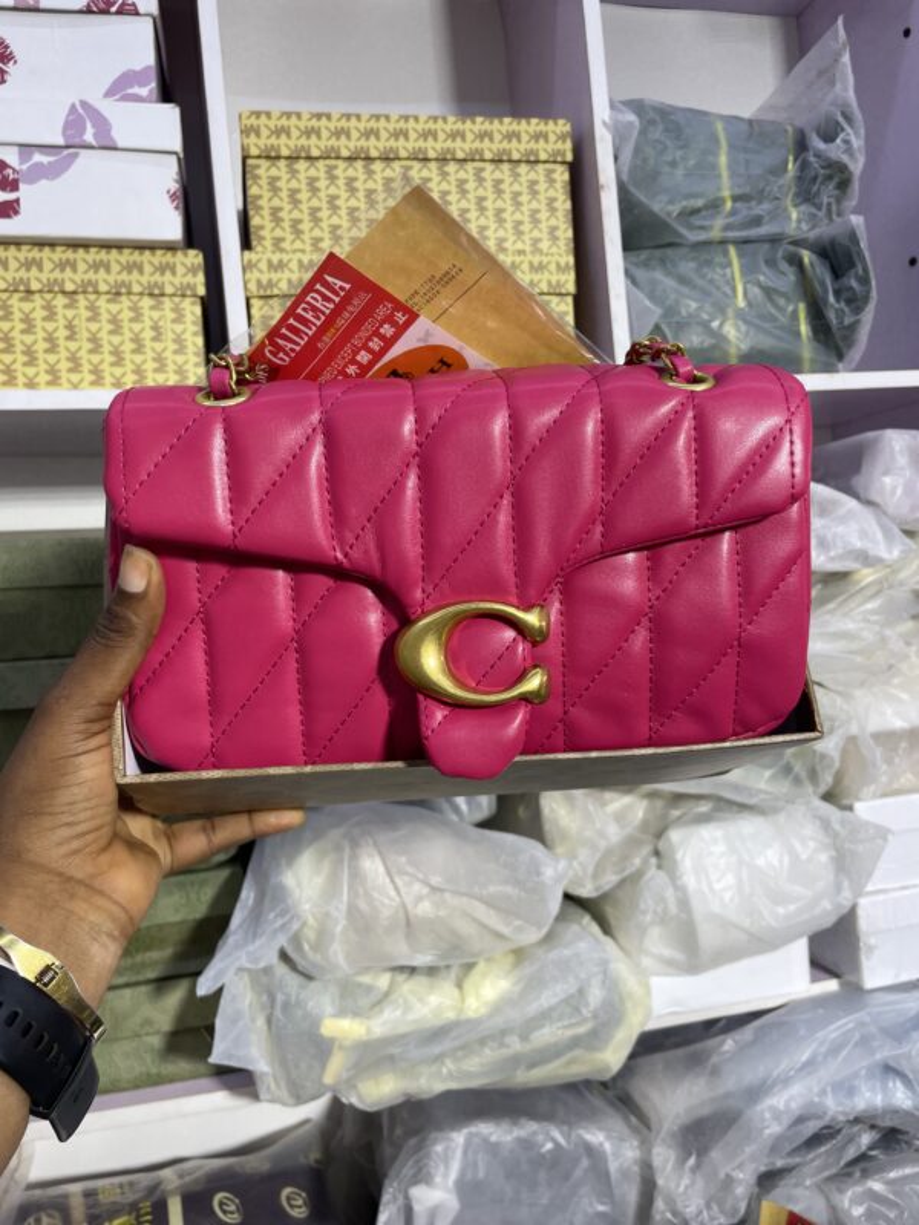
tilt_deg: -2.8
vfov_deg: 67.3
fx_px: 920
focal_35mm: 26
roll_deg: +4.8
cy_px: 612
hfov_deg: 53.1
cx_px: 460
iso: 32
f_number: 1.6
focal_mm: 4.2
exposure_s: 1/115
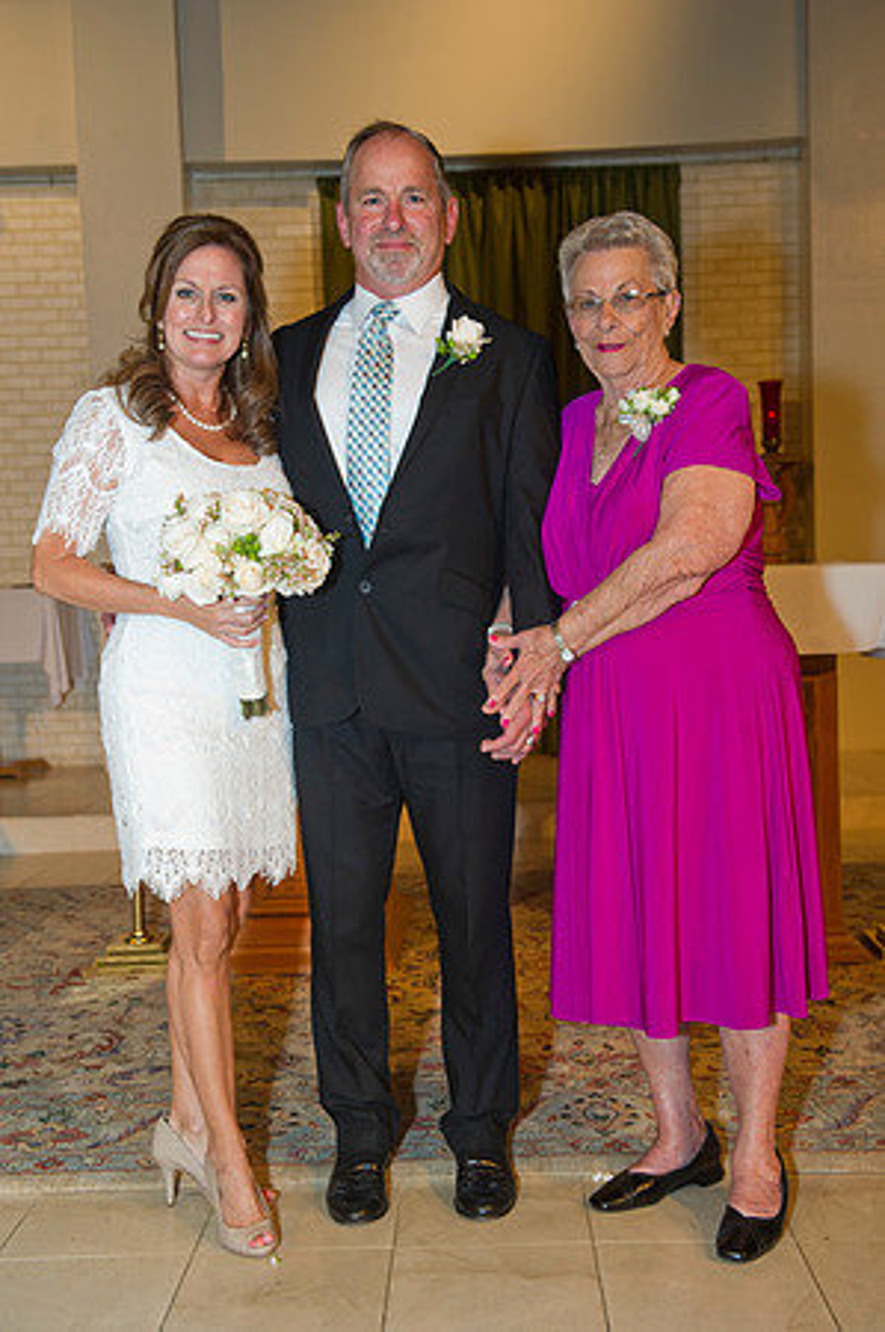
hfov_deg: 31.8
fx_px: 1552
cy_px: 666
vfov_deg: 46.4
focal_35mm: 42
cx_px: 442
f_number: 5
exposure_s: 1/125
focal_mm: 42
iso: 1250
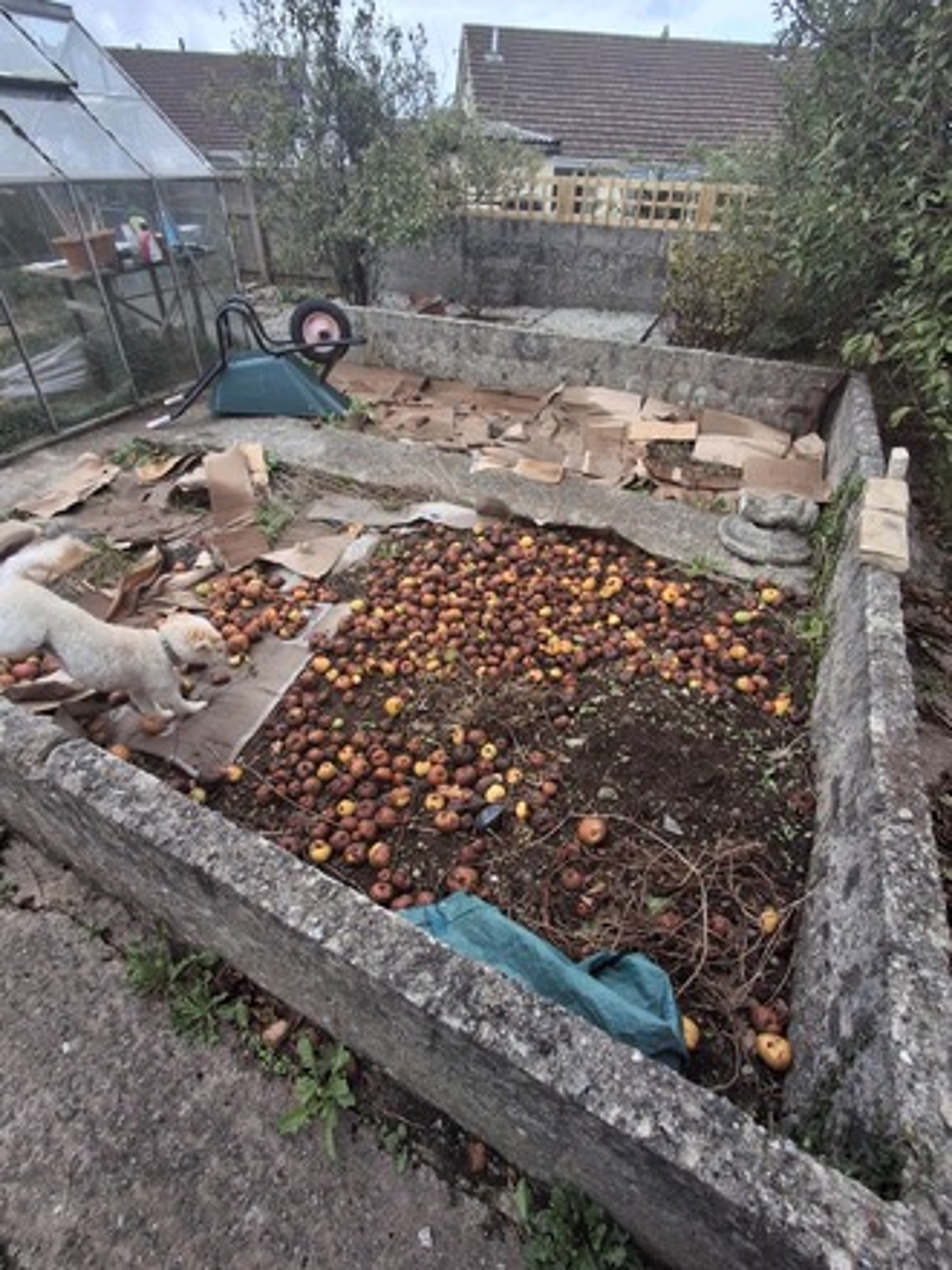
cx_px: 476
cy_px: 635
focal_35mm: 16
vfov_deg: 94.5
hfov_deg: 78.1
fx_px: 587
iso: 40
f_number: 2.2
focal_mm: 1.64
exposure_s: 1/499
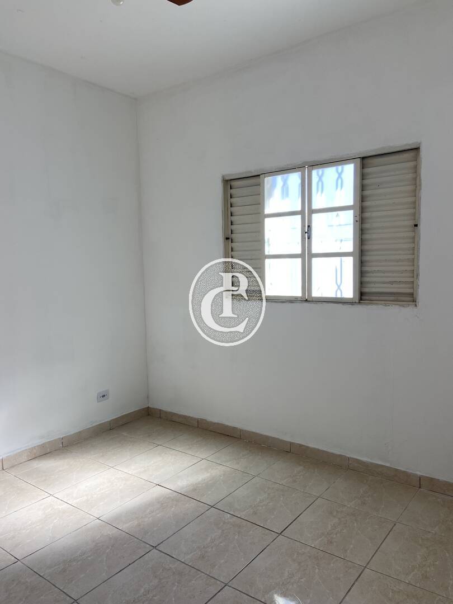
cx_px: 226
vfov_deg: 67.3
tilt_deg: -3.6
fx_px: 454
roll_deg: +1.7
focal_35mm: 26
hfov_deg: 53.1
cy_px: 302
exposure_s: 1/136
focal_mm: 4.25
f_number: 1.8
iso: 32
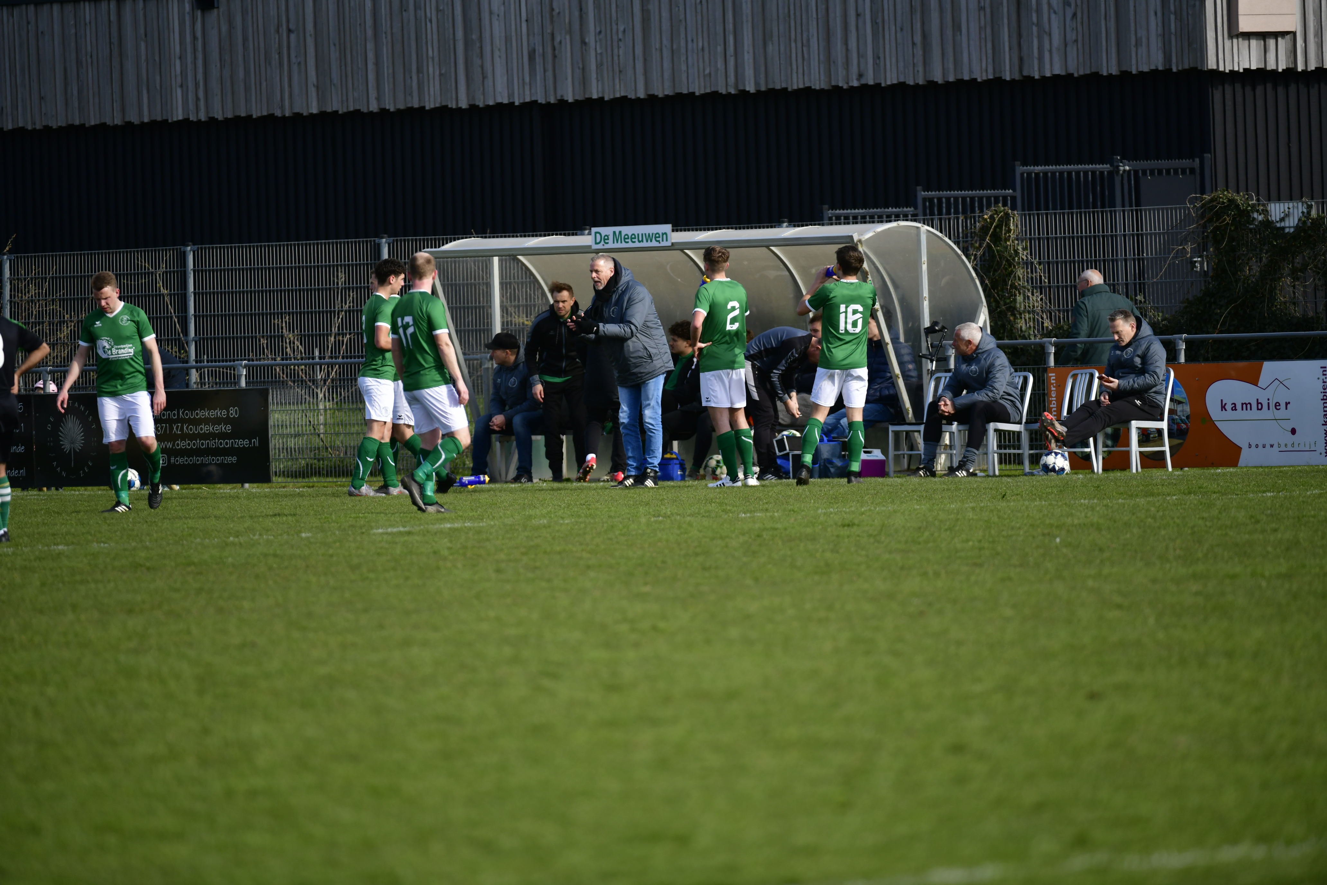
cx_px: 664
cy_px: 442
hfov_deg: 6.9
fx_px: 11057
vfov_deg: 4.6
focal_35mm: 300
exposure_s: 1/3000
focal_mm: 300
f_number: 4
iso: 400
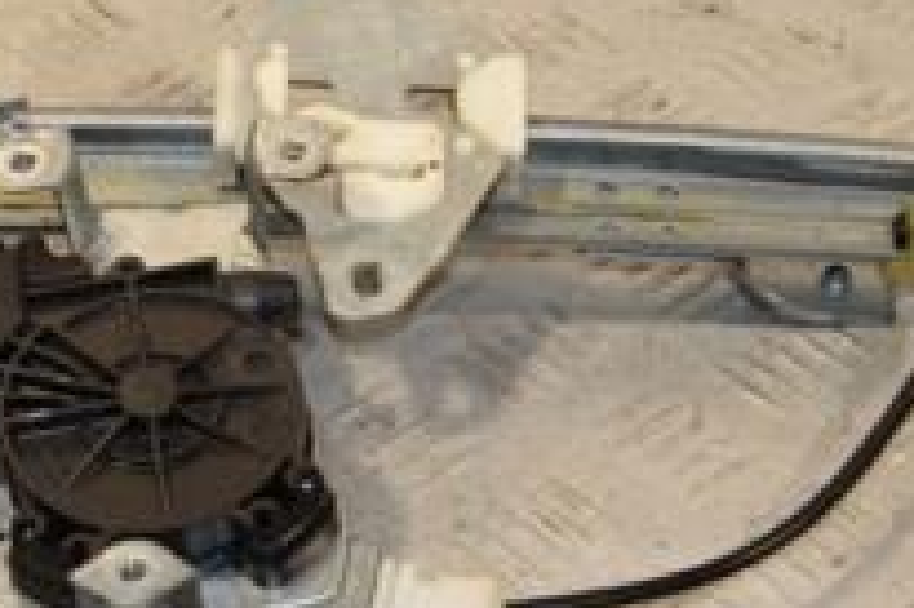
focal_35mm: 140
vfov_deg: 9.8
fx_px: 3552
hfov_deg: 14.6
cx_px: 306
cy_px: 155
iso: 800
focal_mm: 32
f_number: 9
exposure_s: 1/200
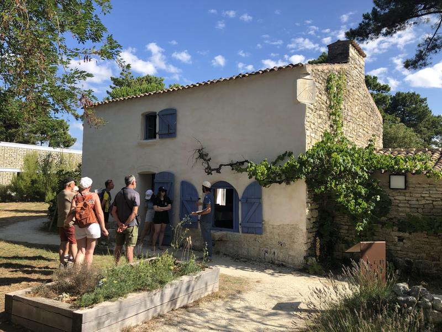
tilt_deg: +7.3
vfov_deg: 49.7
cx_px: 221
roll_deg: -0.7
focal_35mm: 28
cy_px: 166
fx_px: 358
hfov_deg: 63.4
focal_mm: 3.99
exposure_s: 1/1372
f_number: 1.8
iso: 20
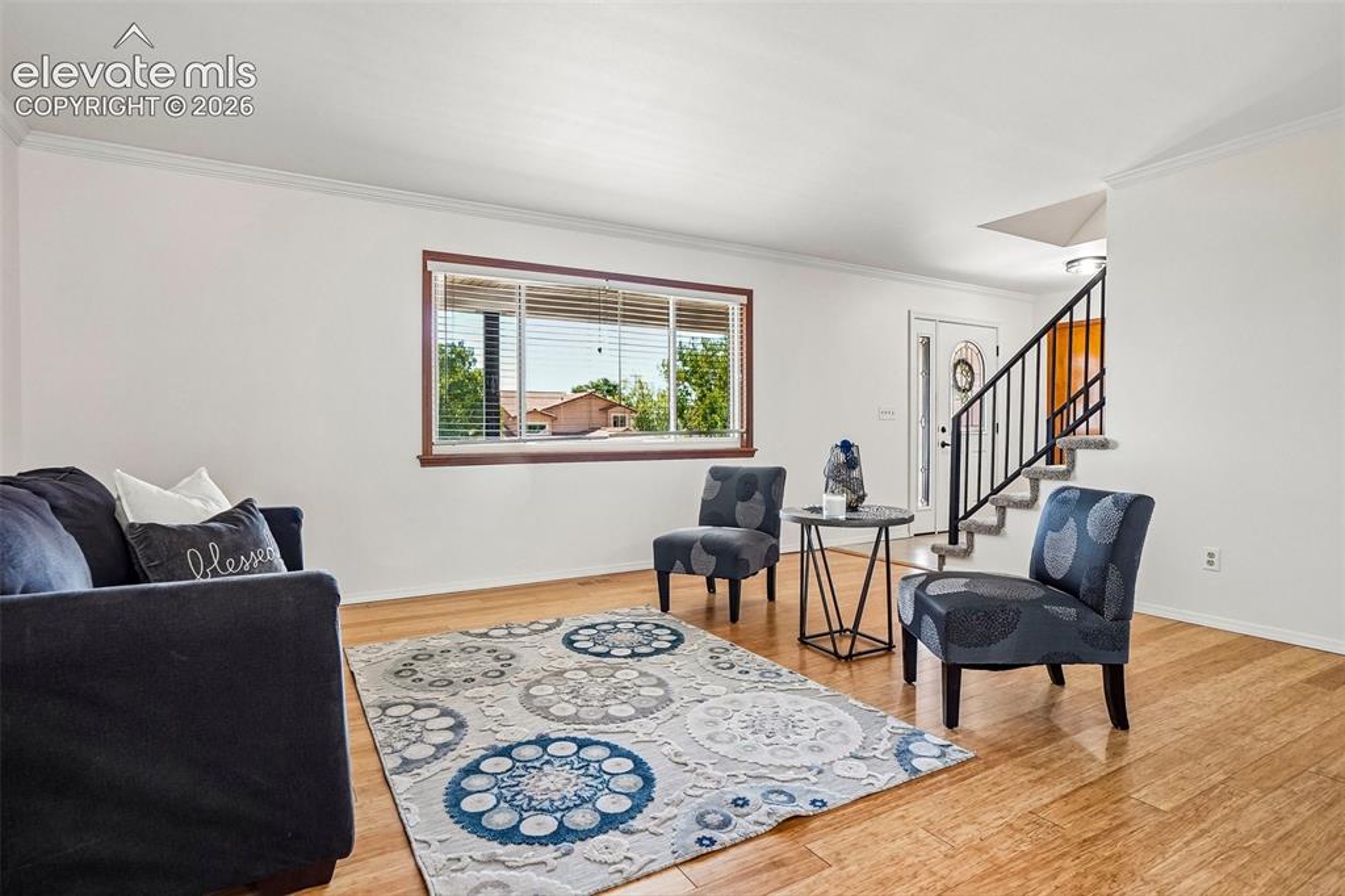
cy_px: 448
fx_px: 672
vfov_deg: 67.3
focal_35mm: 18
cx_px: 672
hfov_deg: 90.0
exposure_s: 1/10
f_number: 8
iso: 400
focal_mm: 12
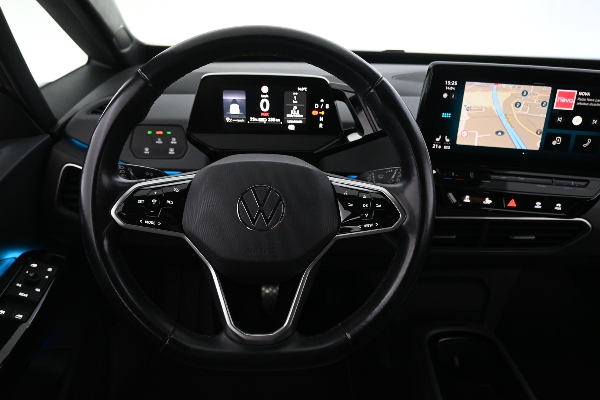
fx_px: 462
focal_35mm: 28
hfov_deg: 65.9
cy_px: 200
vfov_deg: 46.8
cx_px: 300
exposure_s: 1/30
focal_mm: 18.5
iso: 2500
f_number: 3.8
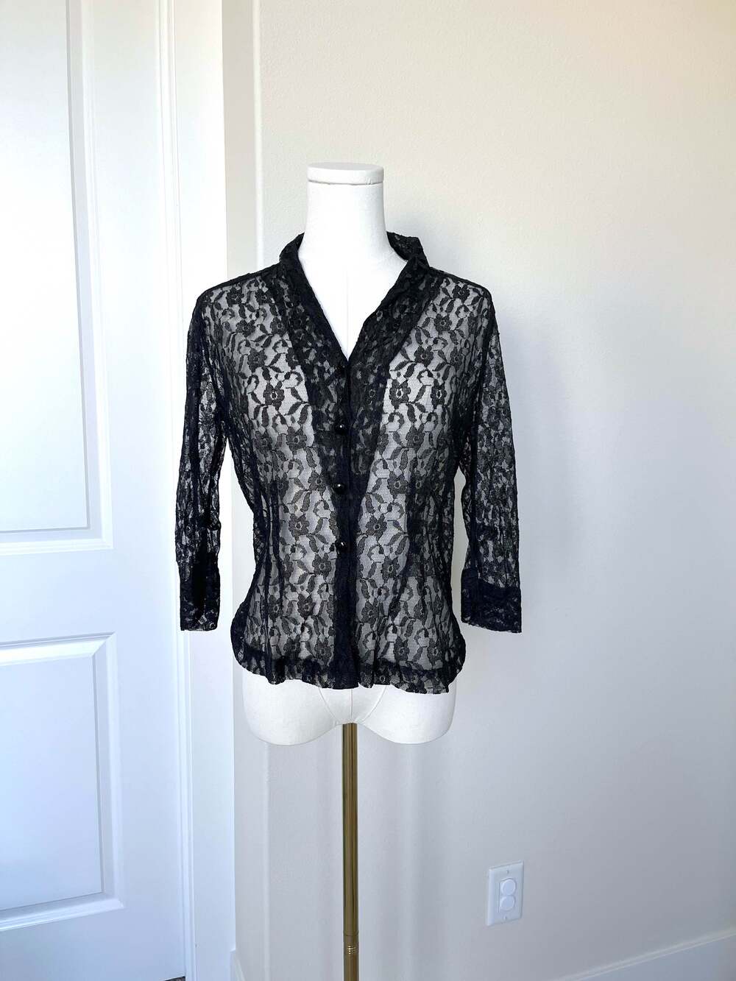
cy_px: 490
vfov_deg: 67.3
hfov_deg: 53.1
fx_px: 737
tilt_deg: -9.3
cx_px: 368
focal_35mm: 26
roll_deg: -0.4
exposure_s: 1/121
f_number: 1.6
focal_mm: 5.1
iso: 64
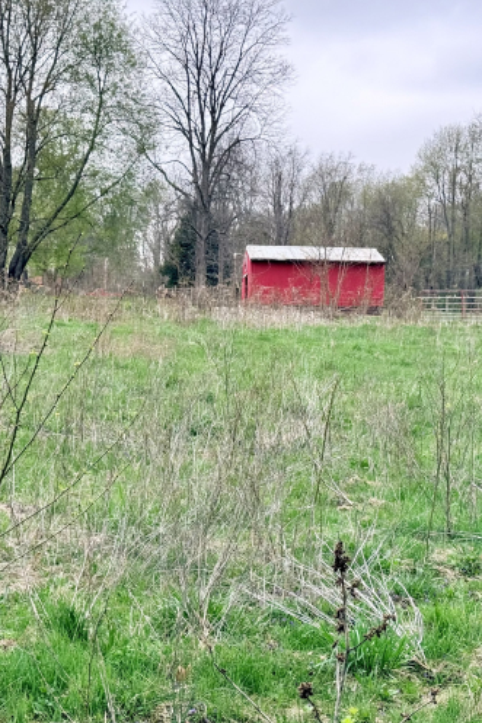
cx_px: 237
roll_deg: -0.7
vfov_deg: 30.1
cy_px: 362
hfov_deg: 20.3
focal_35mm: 67
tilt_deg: -0.5
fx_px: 1346
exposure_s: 1/409
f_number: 1.78
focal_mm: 6.76
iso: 64
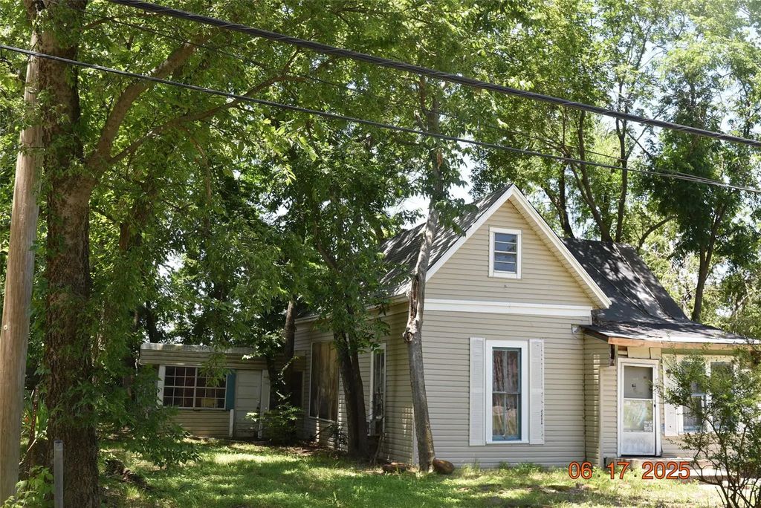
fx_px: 857
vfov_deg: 33.1
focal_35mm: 40
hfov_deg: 47.9
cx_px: 380
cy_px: 254
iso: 400
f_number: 8
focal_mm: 27
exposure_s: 1/250
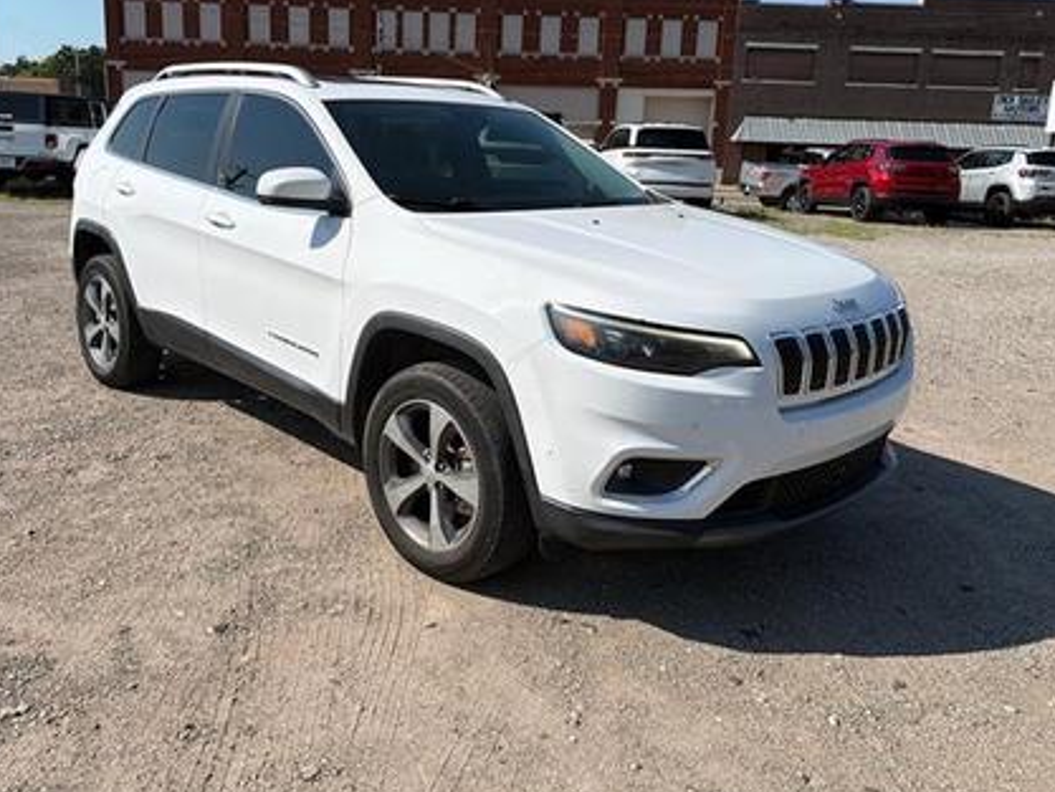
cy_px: 331
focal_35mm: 29
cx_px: 450
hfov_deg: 61.4
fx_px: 884
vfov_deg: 48.1
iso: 80
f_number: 1.78
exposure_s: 1/8130
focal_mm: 6.76
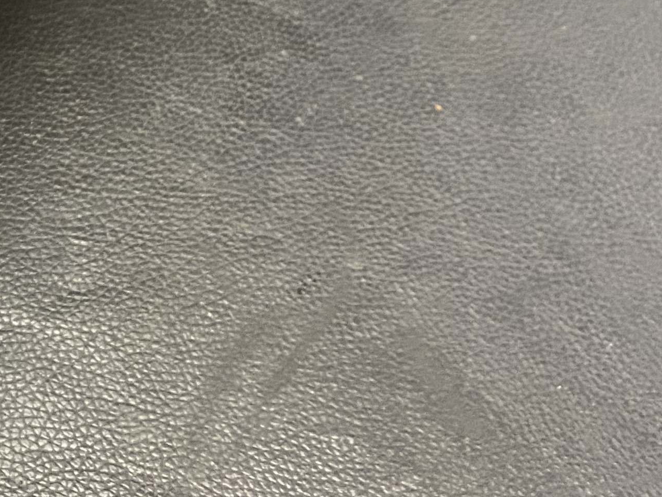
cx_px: -143
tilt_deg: -48.3
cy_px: 13
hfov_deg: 22.0
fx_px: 1568
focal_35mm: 82
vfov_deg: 17.6
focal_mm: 4.25
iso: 400
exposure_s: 1/33
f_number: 1.8
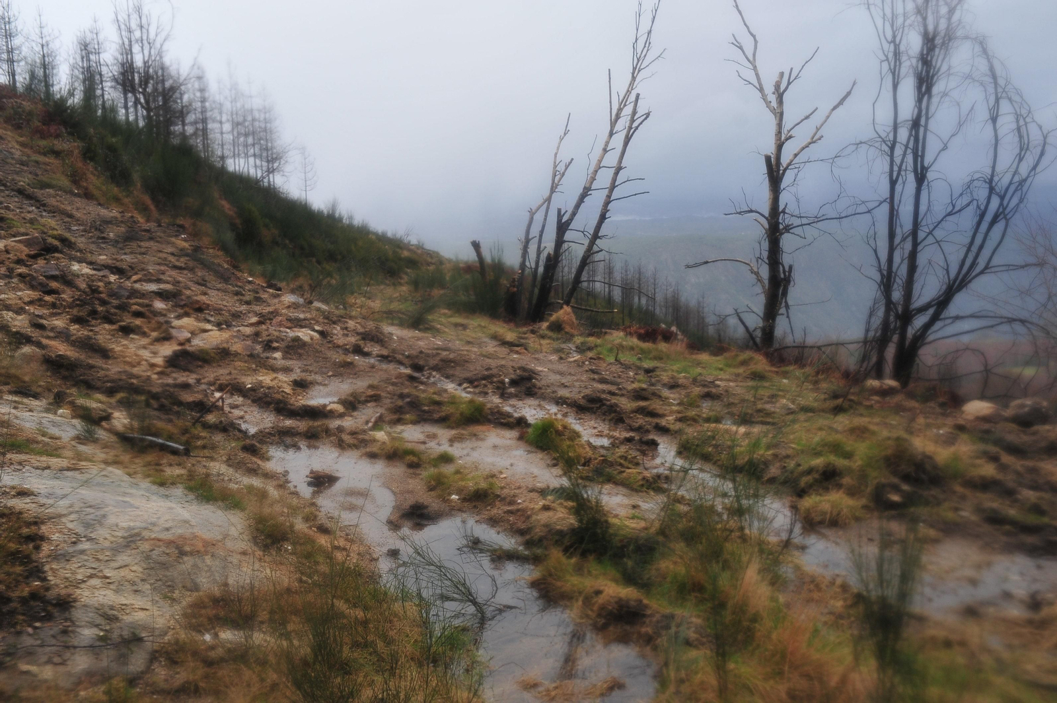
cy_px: 352
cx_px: 528
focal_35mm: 35
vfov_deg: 37.8
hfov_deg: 54.5
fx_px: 1027
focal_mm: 35
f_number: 4.5
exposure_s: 1/500
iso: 400
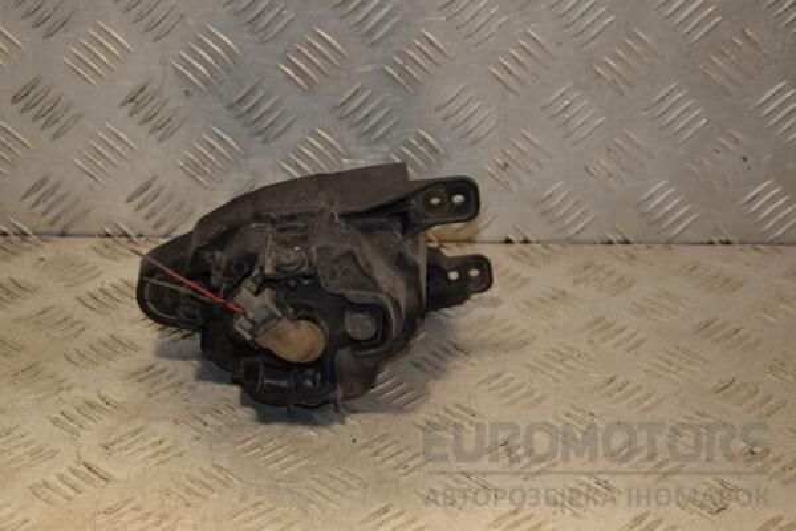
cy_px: 266
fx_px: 2056
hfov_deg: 21.9
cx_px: 398
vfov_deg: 14.7
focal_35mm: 93
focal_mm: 62
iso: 800
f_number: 6.3
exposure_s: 1/200
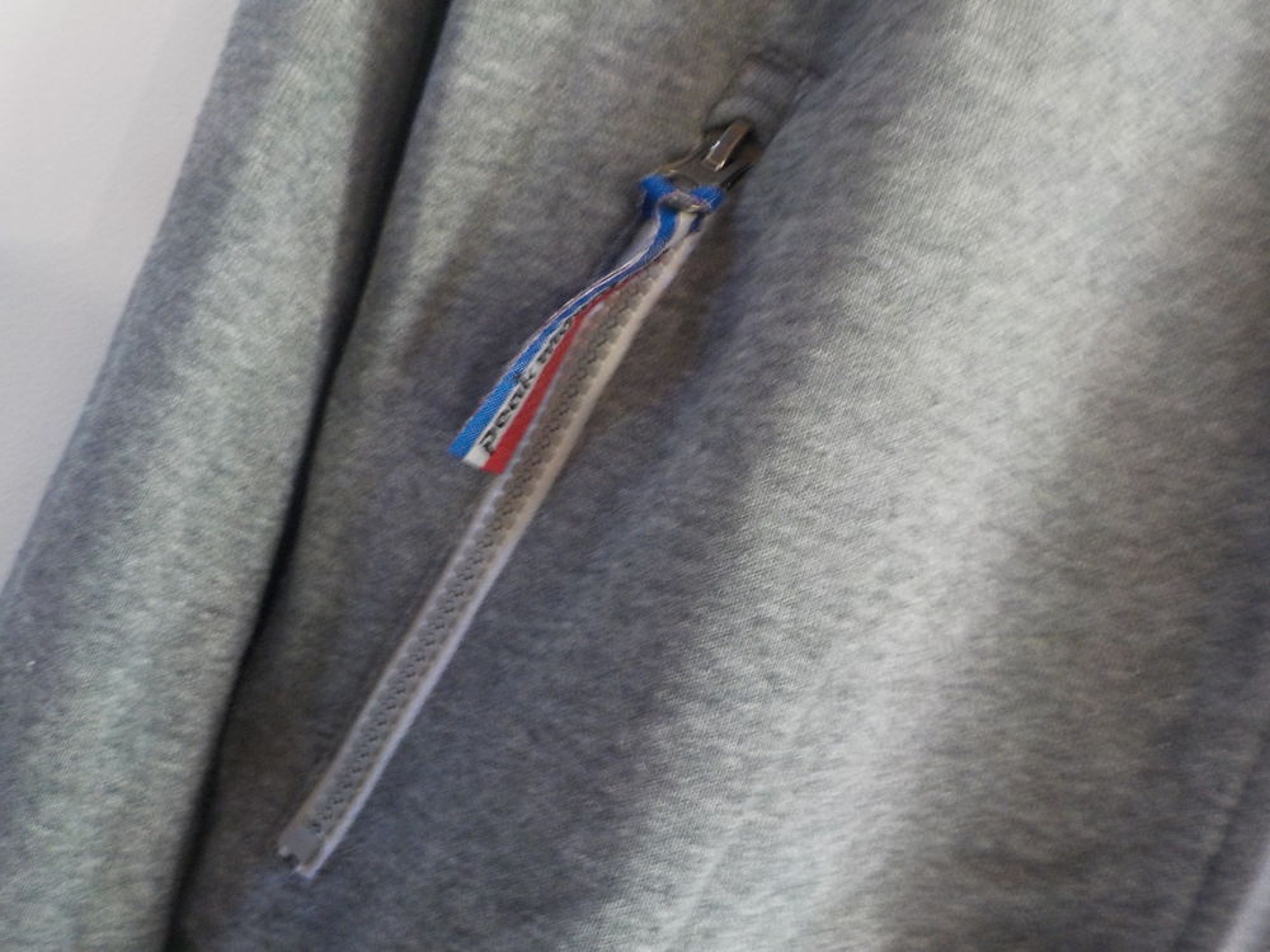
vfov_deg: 46.8
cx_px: 635
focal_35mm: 30
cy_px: 476
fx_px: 1101
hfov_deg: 60.0
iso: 400
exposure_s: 1/13
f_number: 3.3
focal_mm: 4.1
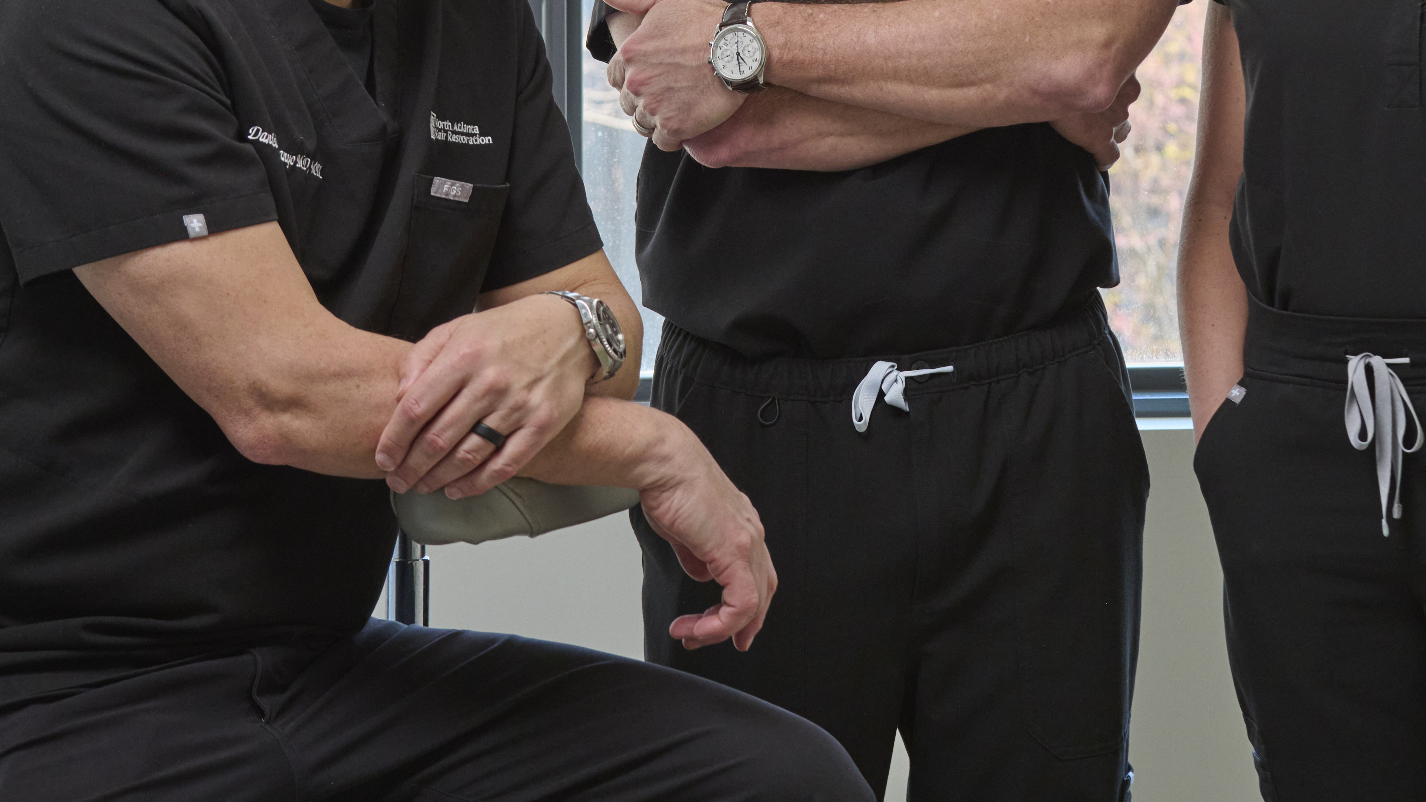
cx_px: 943
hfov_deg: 15.3
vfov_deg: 8.6
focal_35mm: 140
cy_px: 24
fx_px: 5294
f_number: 8
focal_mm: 70
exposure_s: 1/100
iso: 800
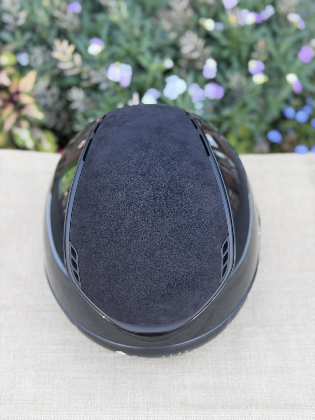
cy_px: 210
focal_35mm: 48
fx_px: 582
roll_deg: +0.7
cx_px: 158
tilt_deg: -43.4
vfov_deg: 39.7
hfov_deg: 30.3
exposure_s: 1/183
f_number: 1.78
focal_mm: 6.76
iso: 200
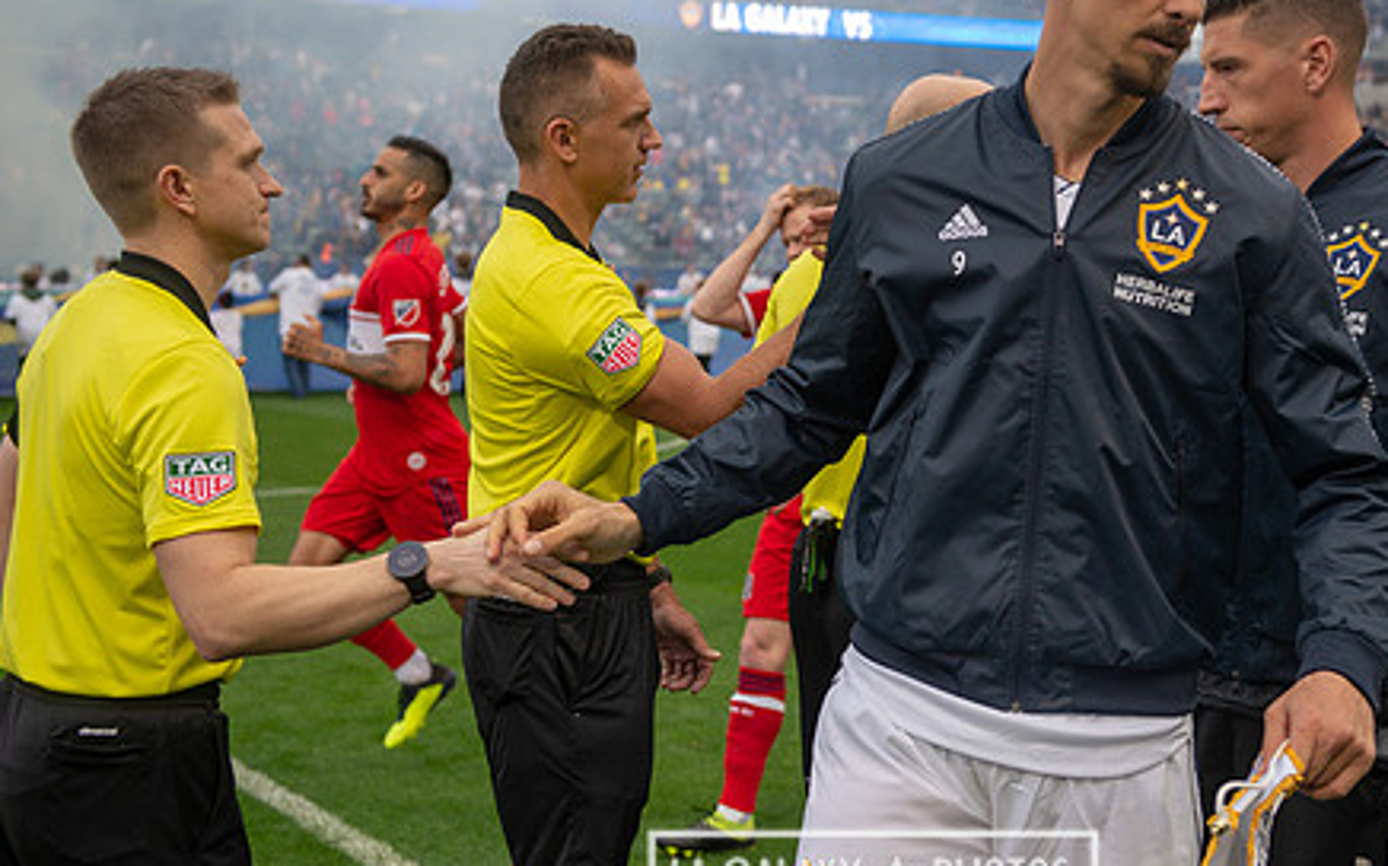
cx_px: 872
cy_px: 396
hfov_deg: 27.1
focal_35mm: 76
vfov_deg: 17.1
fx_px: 2873
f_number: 3.5
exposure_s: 1/800
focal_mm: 56
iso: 500
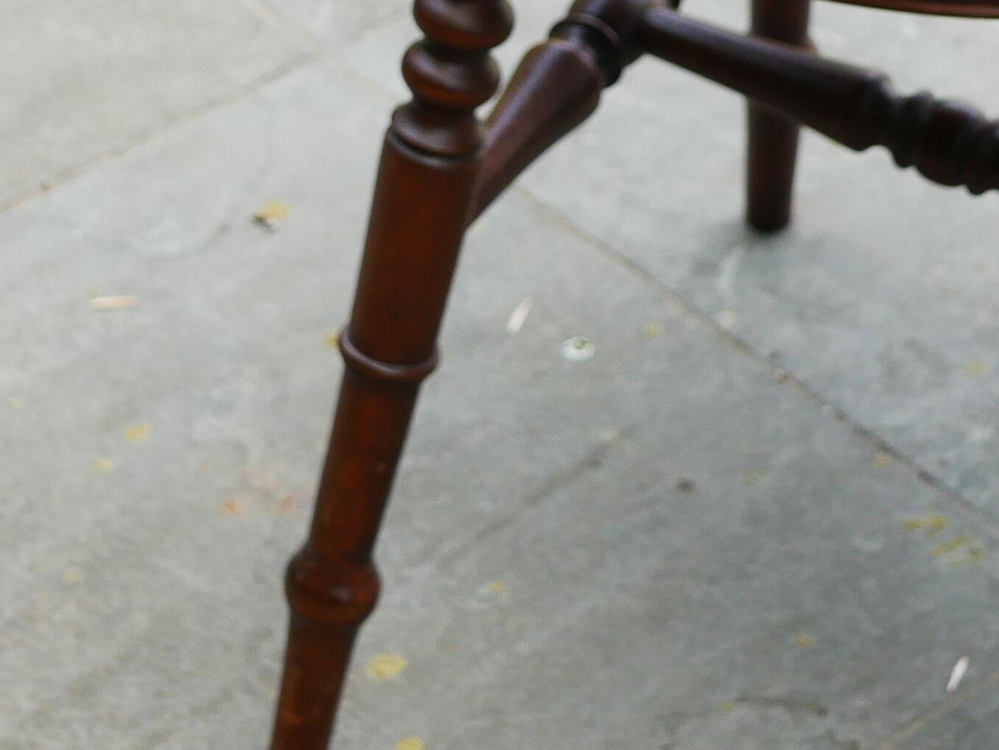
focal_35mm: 169
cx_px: 630
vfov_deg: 8.7
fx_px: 4879
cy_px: -90
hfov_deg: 11.7
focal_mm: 25
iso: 200
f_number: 3.5
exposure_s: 1/500
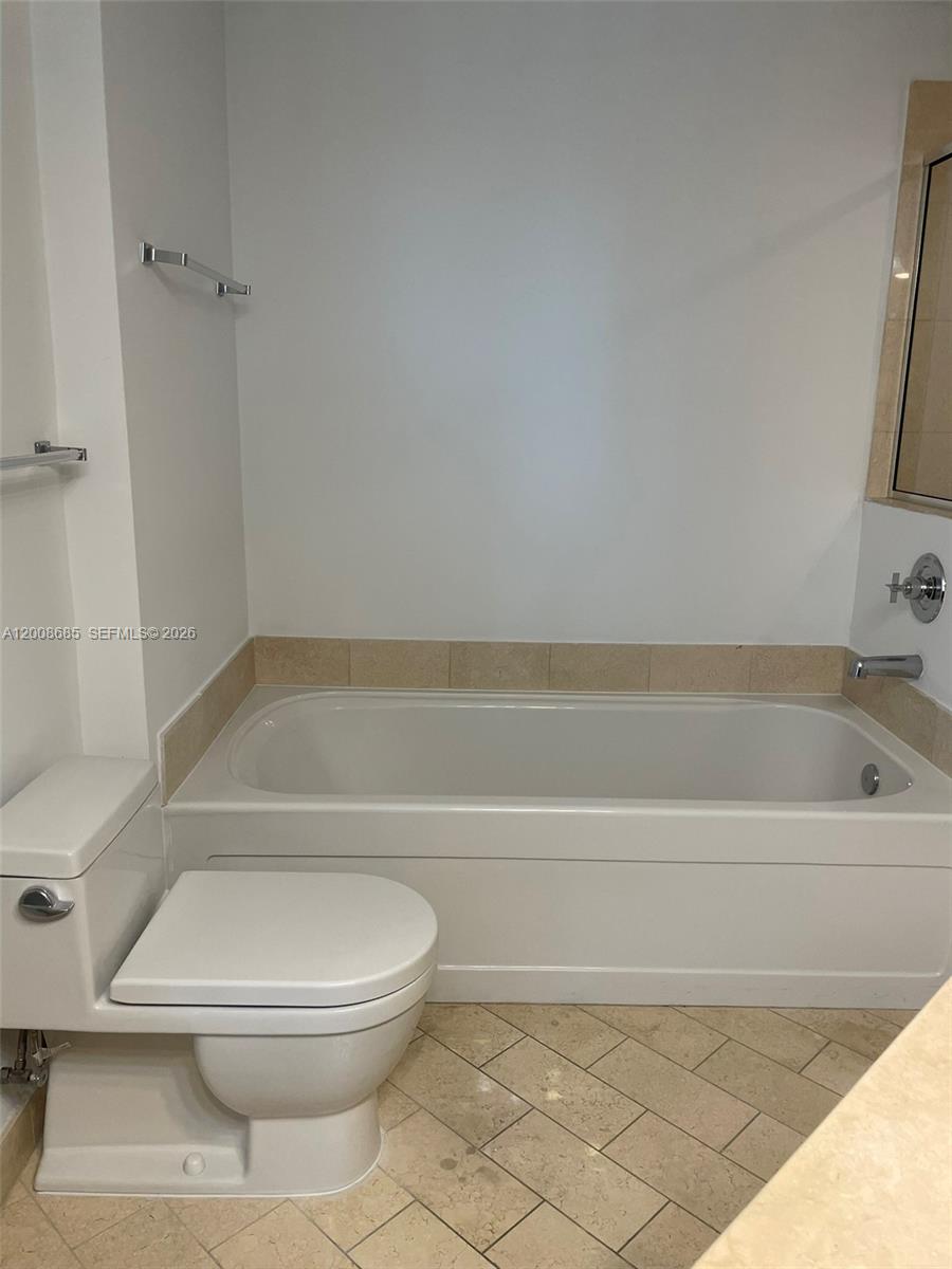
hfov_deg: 53.1
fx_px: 953
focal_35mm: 26
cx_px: 476
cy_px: 634
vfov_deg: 67.3
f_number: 1.6
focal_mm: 4.2
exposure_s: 1/120
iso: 100
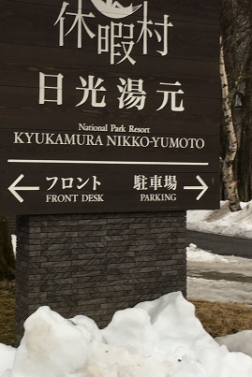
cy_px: 133
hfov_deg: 22.0
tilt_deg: +2.9
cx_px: 47
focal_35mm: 61
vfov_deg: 32.7
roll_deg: -0.5
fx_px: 640
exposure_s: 1/60
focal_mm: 4.15
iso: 25
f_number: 2.2
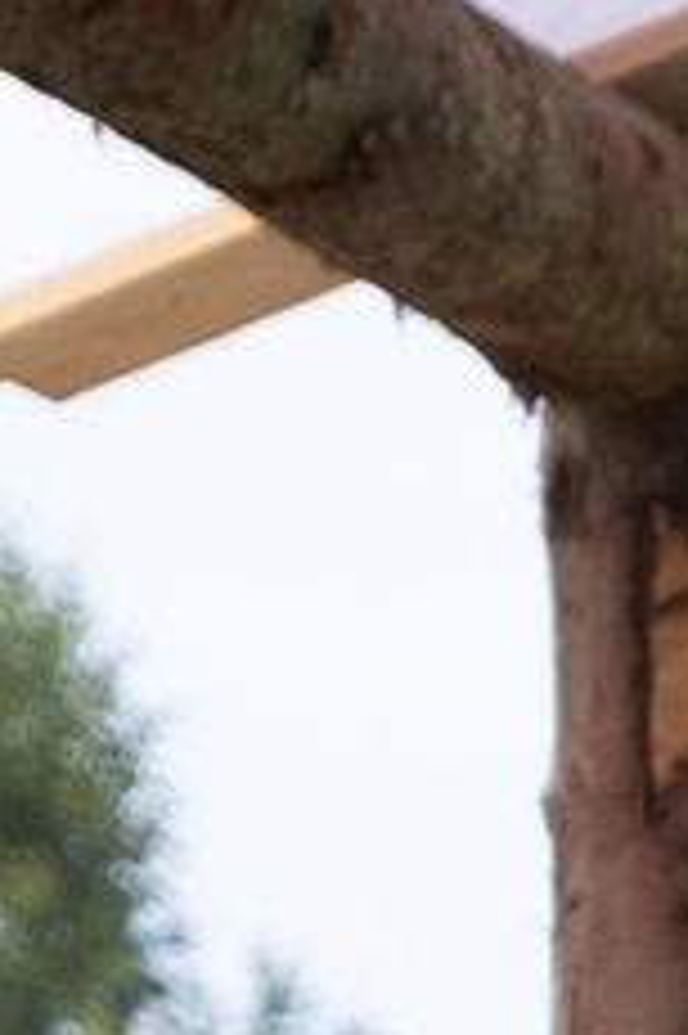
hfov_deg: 1.9
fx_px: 20440
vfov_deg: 2.9
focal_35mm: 712
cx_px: 4240
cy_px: 2972
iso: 320
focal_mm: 42.7
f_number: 3.6
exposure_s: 1/1000
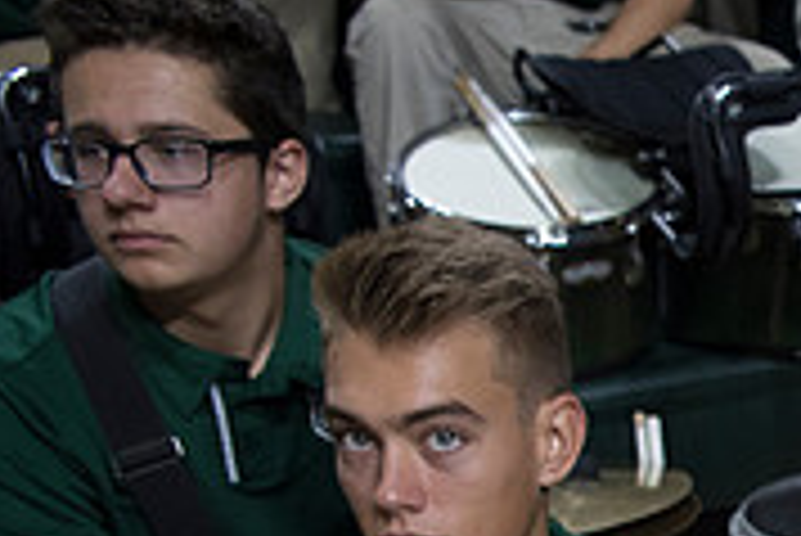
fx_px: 1737
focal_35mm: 78
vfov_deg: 16.2
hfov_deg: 21.6
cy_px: 781
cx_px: 1215
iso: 2000
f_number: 3.5
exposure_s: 1/500
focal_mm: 24
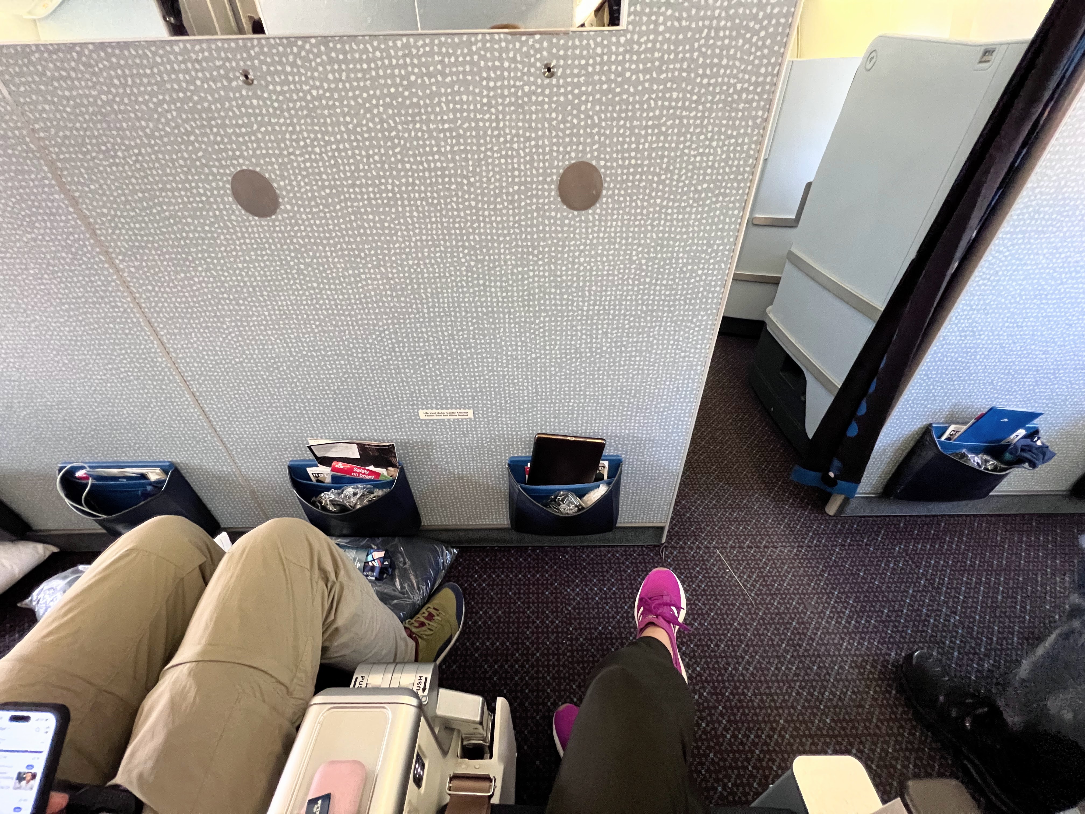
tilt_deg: -37.3
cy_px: 407
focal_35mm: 13
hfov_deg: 106.2
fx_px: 407
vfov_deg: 89.9
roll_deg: +0.9
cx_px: 542
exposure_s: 1/60
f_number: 1.8
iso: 640
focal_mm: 1.57
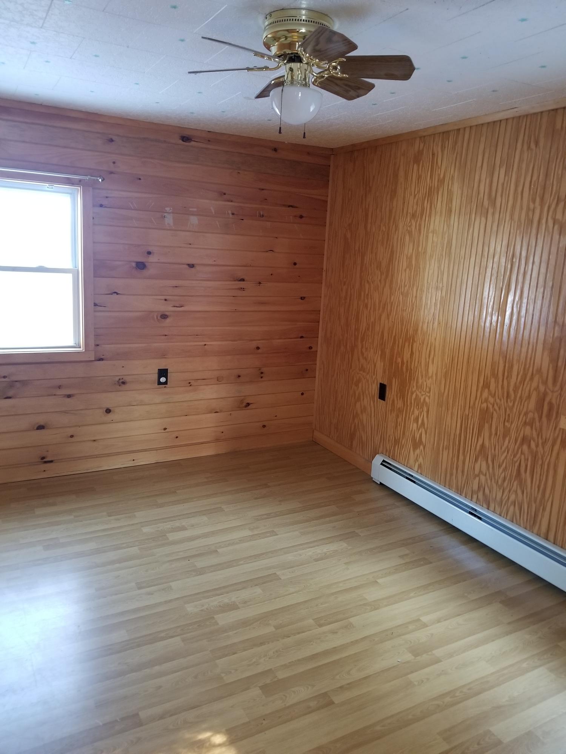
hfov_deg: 53.1
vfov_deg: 67.3
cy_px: 377
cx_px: 283
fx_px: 567
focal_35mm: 26
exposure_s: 1/17
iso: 200
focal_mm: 4.25
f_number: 1.7
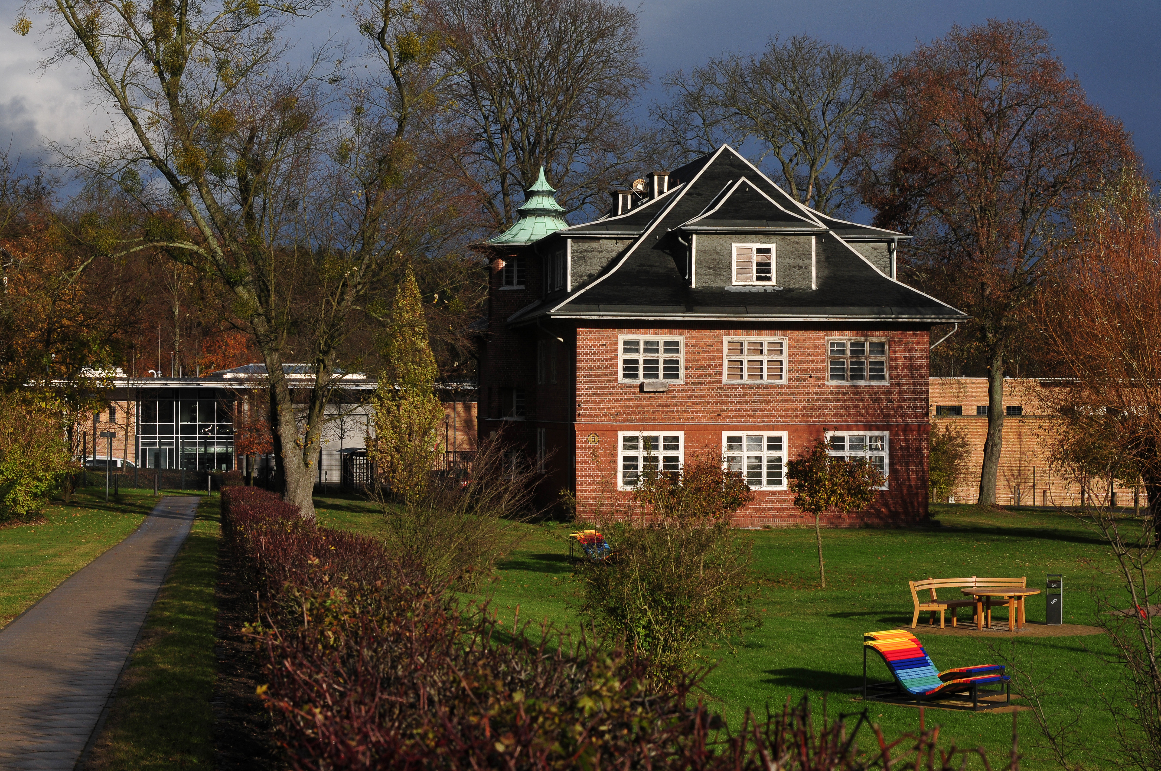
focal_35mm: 75
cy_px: 386
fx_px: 2416
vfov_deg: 18.1
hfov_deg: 27.0
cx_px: 580
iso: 200
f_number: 11
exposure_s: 1/500
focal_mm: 50
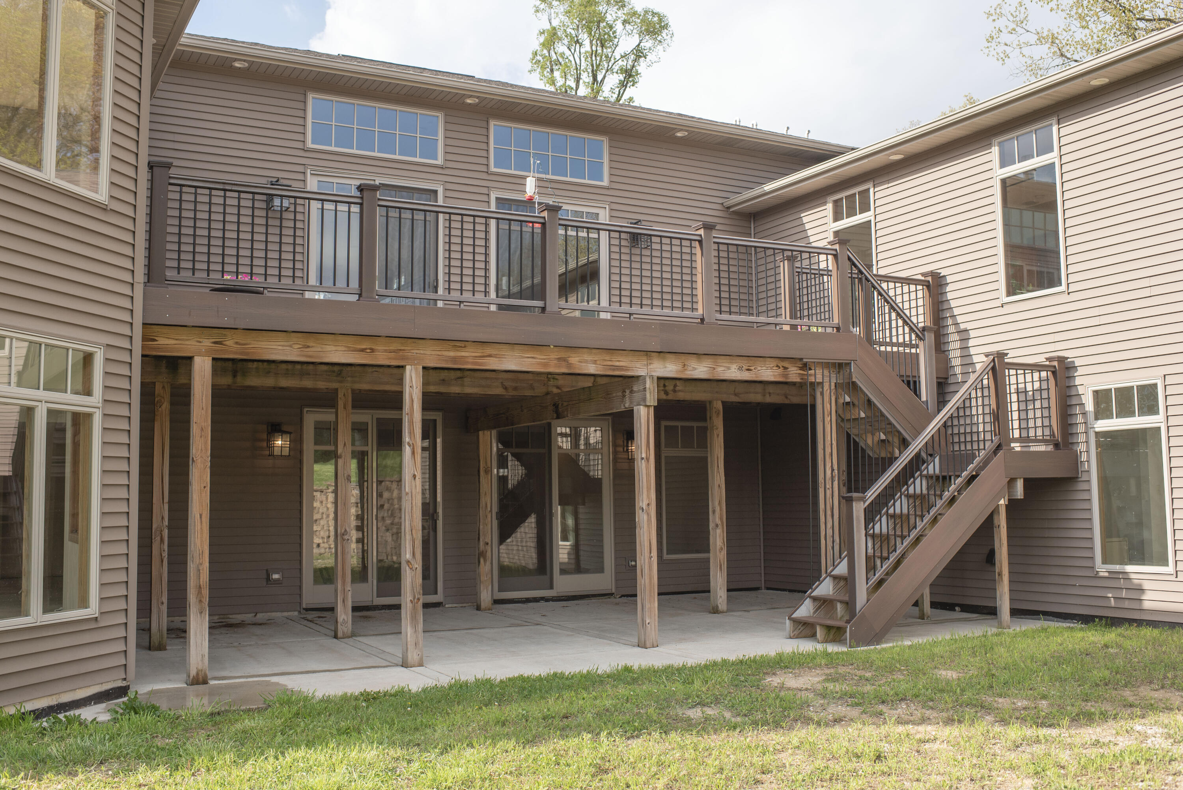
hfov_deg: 54.4
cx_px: 592
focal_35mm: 35
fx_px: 1150
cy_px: 395
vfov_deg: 37.9
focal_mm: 35
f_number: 5
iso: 160
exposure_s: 1/640
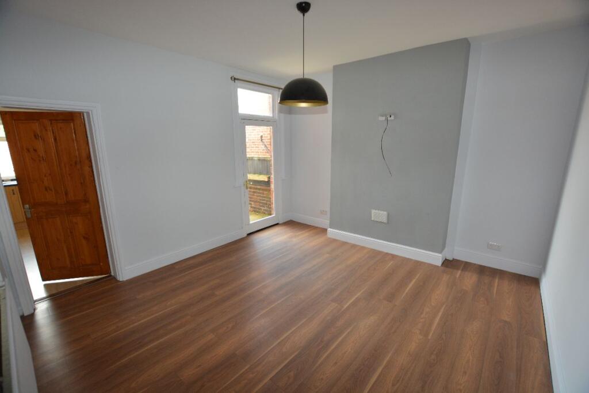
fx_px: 245
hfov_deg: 100.4
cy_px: 196
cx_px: 294
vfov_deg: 77.3
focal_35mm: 15
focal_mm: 10
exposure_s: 1/60
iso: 560
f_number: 4
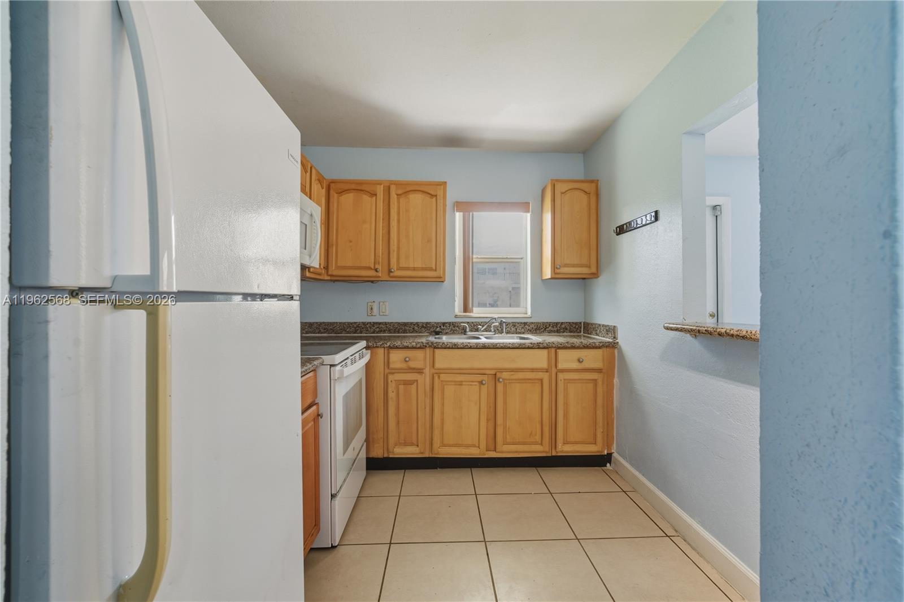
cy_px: 301
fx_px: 377
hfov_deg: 100.4
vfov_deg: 77.3
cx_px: 452
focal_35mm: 15
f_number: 8
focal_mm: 15
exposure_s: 1/13
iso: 100
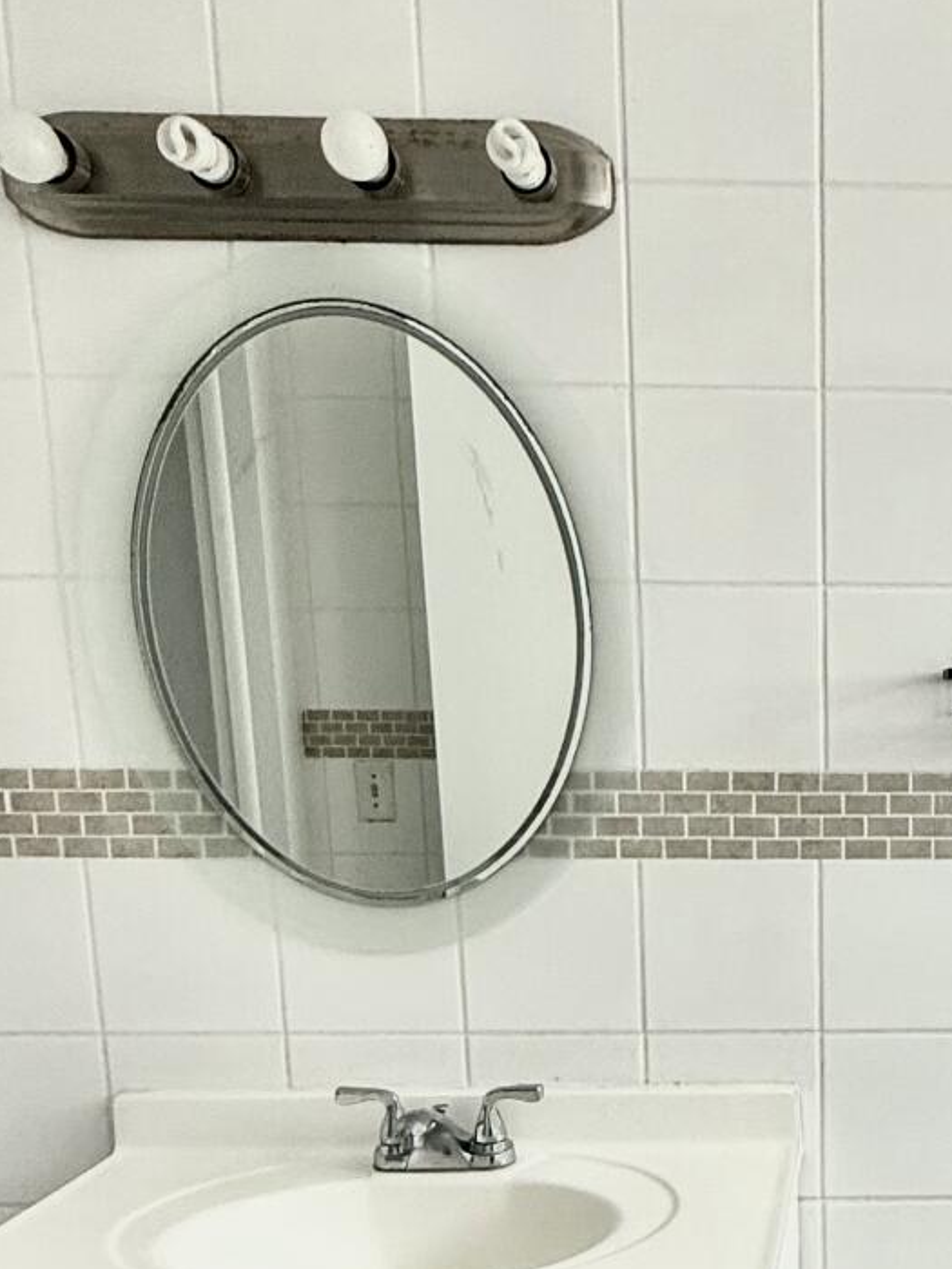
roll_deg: -1.0
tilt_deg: -11.0
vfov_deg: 44.8
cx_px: 947
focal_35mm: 40
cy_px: 990
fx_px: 1467
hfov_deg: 33.0
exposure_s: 1/99
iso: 160
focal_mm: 2.22
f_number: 2.2
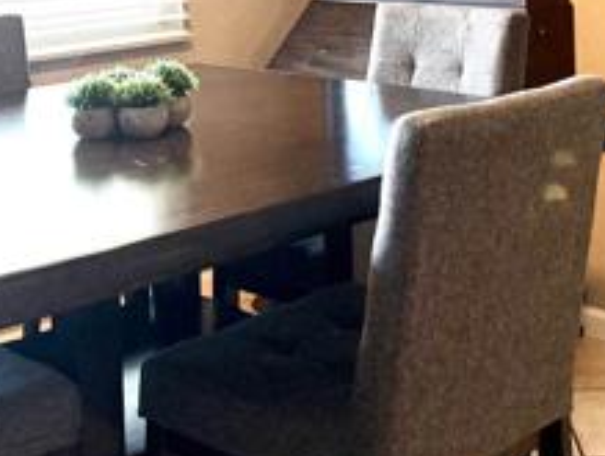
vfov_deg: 19.9
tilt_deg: -1.0
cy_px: -80
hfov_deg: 27.6
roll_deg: +1.4
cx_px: 378
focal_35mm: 70
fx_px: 1225
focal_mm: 6.76
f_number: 1.78
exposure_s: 1/120
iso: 250
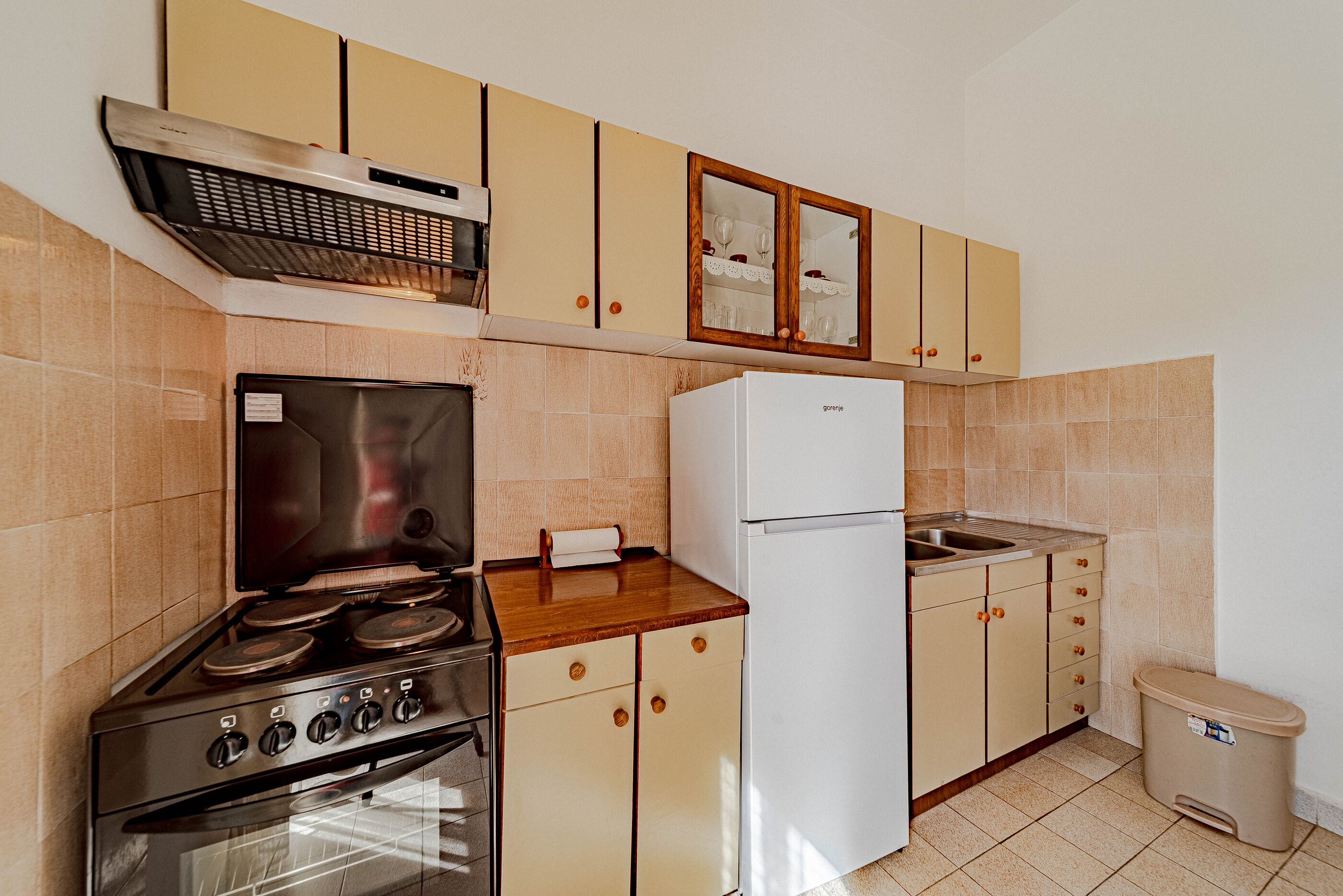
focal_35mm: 12
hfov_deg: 112.6
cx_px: 672
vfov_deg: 90.1
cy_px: 448
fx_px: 448
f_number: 8
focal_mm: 12
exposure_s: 1/160
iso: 100
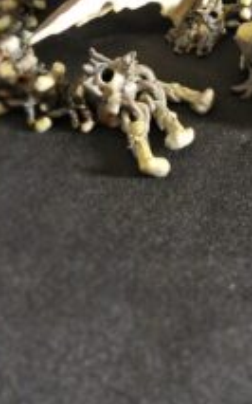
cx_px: 267
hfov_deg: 20.4
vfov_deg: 31.1
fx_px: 671
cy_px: 3
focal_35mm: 61
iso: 640
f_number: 1.8
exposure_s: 1/25
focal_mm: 5.54
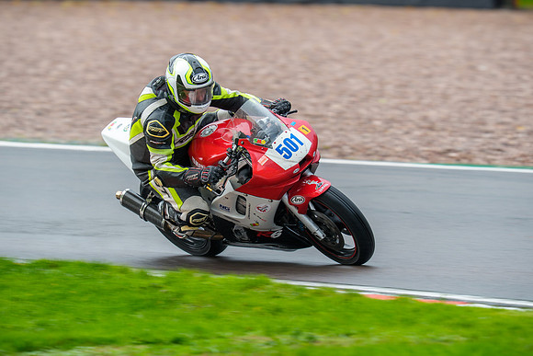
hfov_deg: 5.0
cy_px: 173
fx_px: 6096
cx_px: 266
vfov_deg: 3.3
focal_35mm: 412
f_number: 5.6
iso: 250
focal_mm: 400
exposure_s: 1/400
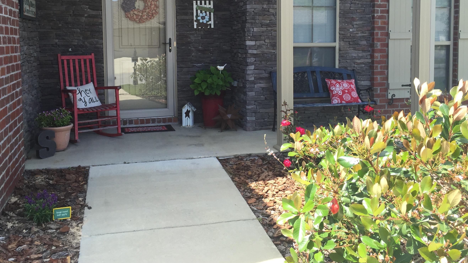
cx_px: 224
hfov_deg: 55.3
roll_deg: +0.0
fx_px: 447
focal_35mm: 36
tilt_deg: -2.7
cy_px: 80
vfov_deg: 32.5
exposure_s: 1/412
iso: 32
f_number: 2.2
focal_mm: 4.15
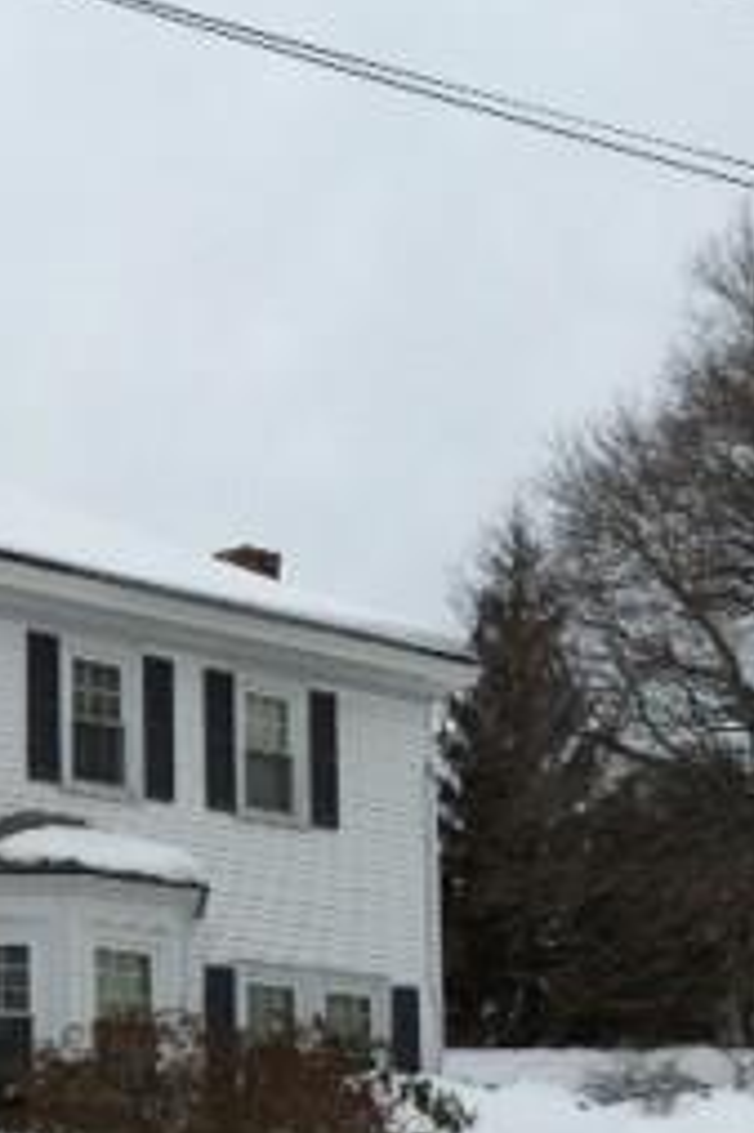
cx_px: -379
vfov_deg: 26.2
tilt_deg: +5.9
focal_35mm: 76
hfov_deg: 16.3
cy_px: 906
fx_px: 2391
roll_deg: -1.2
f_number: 2.2
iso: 32
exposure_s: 1/327
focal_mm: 4.15
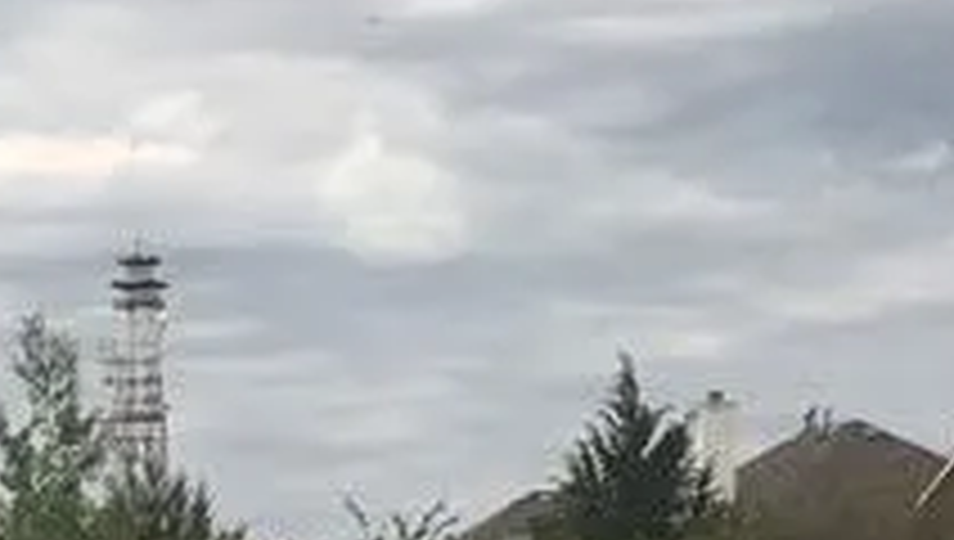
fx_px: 3724
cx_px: -68
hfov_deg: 14.3
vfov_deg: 7.8
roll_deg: +0.8
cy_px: 1202
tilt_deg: -6.3
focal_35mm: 147
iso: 20
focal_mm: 3.99
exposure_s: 1/4566
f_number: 1.8
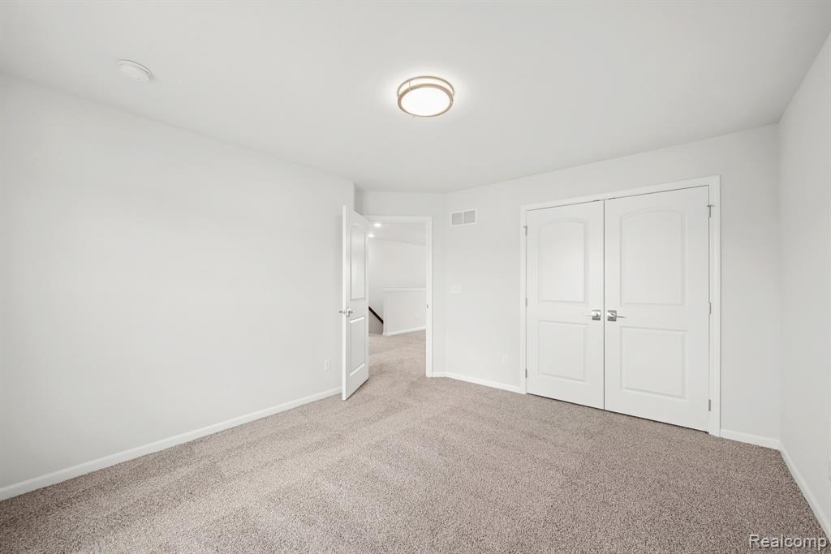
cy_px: 277
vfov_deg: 81.2
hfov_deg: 104.2
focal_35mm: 14
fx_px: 323
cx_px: 416
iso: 64
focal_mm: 14
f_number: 9
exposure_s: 1
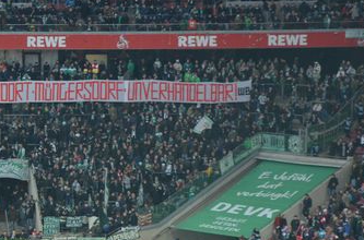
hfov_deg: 7.6
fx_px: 2721
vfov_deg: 5.1
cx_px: 80
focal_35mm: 270
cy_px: 143
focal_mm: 105
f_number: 5.6
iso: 1250
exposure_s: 1/125
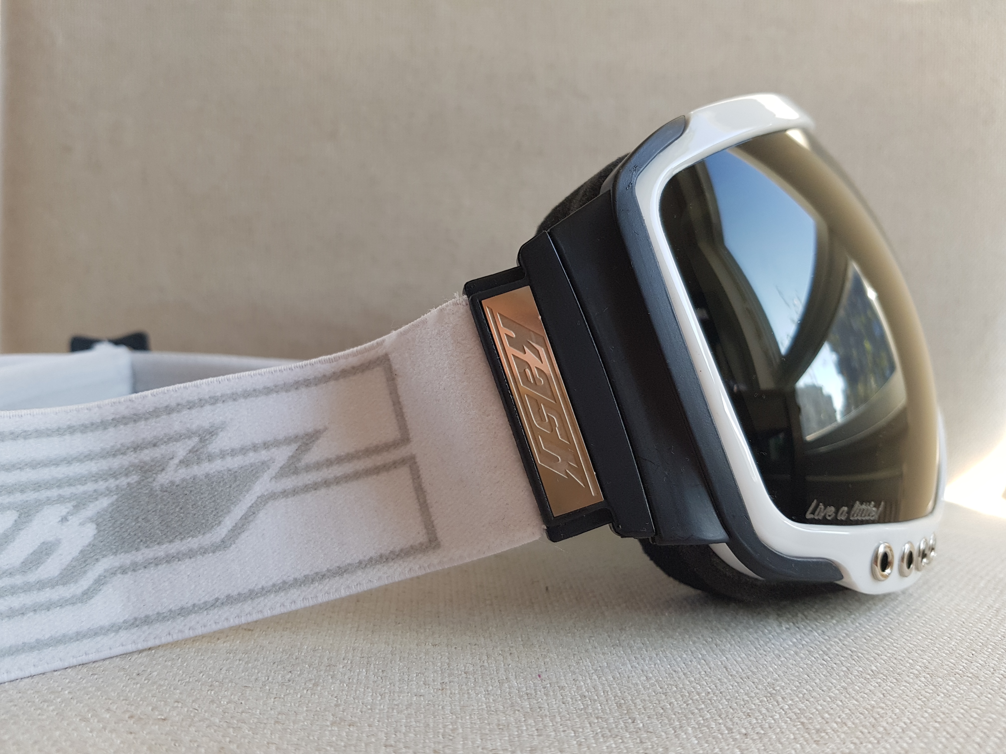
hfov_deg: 67.3
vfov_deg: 53.1
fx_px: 756
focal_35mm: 26
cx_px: 503
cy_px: 377
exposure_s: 1/120
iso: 50
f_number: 1.7
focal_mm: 4.2
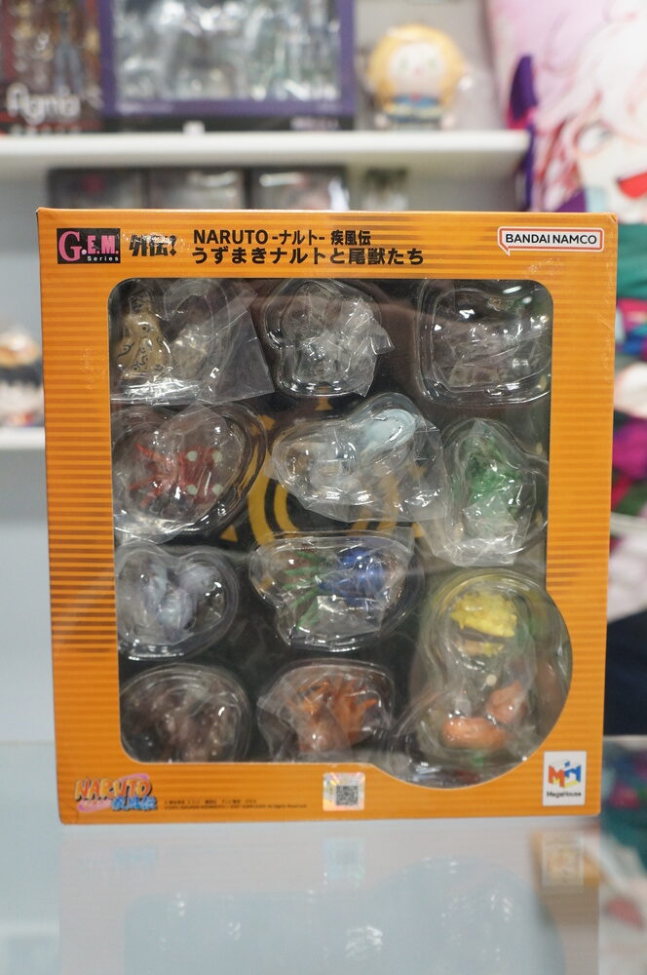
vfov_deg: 53.2
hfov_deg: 36.8
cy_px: 488
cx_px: 324
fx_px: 973
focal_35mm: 36
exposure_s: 1/60
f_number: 4
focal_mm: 24
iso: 1600
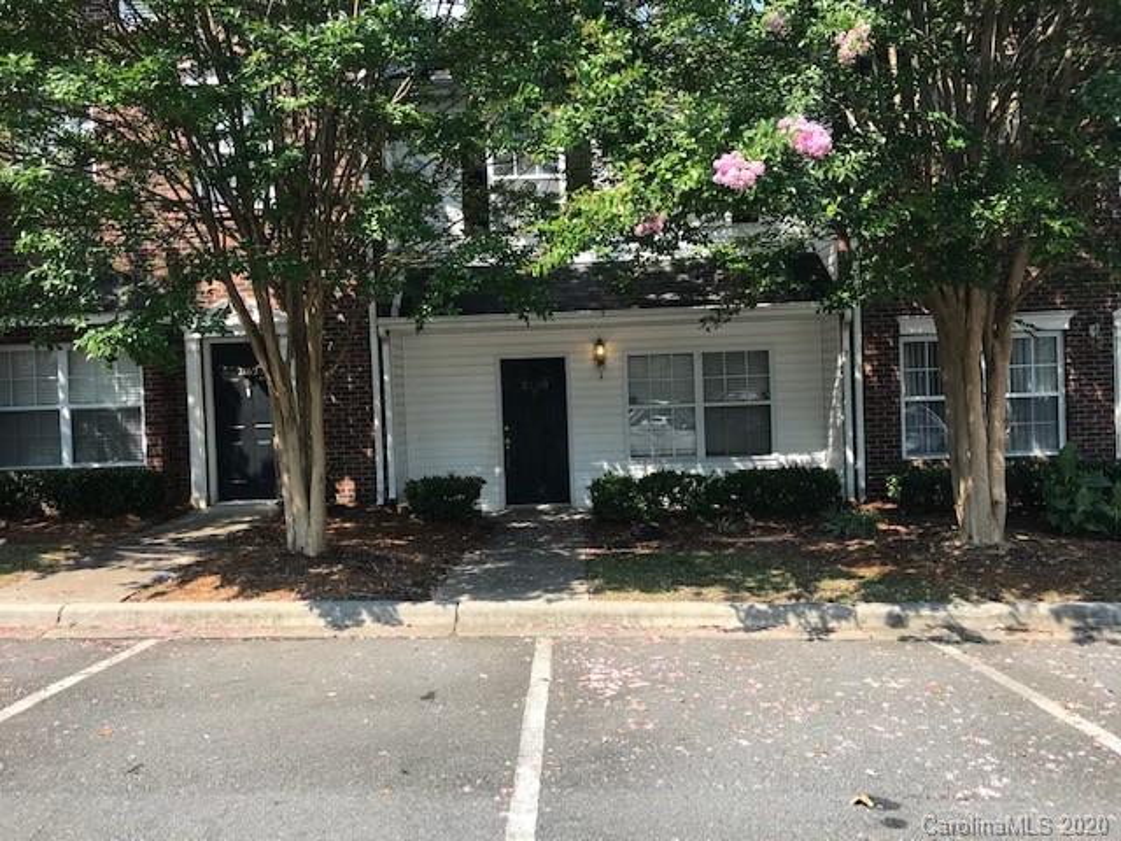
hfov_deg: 63.4
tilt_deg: -1.5
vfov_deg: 49.7
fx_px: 907
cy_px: 420
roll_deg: +1.7
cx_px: 560
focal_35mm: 28
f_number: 1.8
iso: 20
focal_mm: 3.99
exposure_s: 1/818
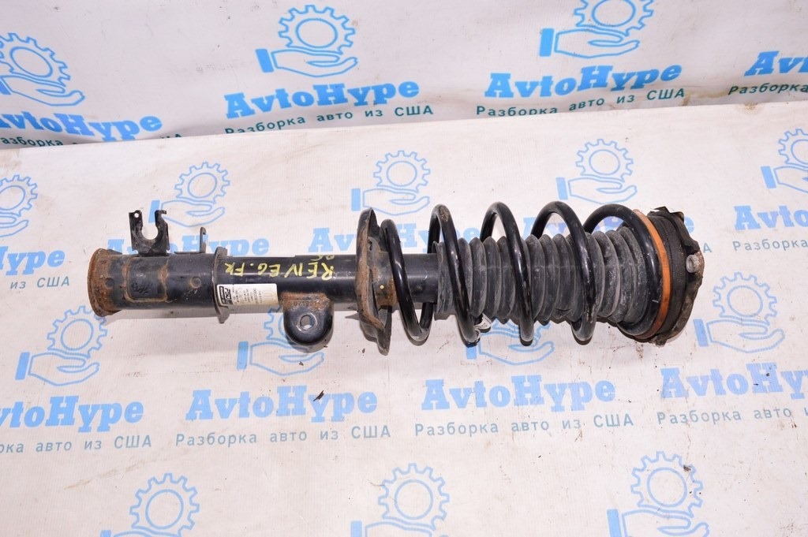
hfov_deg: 59.5
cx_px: 404
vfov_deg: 41.6
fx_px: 706
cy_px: 268
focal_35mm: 32
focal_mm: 21
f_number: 8
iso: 1600
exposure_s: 1/100
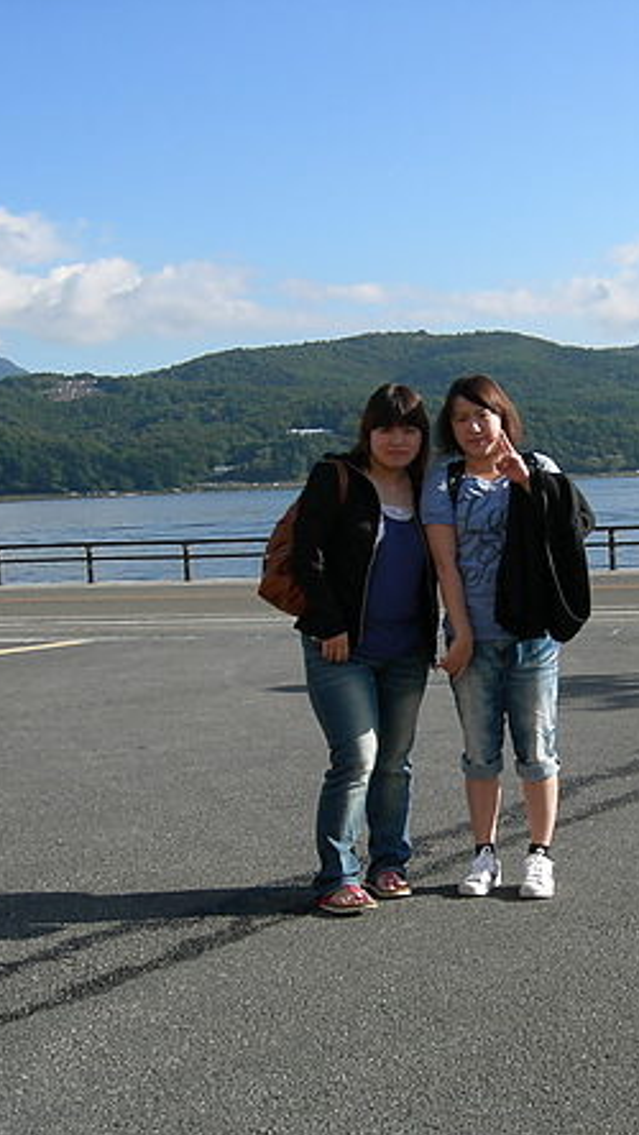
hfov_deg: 22.4
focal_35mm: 53
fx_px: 1595
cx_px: 481
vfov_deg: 39.2
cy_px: 568
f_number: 6
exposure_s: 1/247
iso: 64
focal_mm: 7.5
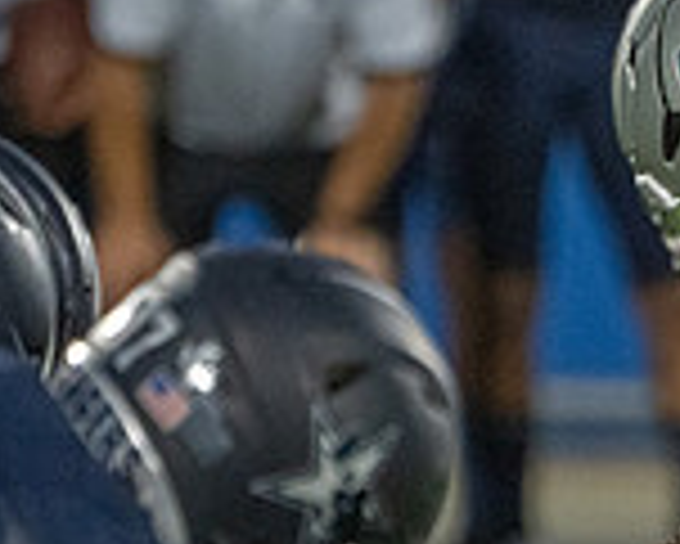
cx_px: 931
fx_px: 33430
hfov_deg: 1.2
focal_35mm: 1660
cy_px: 680
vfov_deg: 0.9
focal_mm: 400
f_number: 5.6
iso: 8000
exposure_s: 1/1000
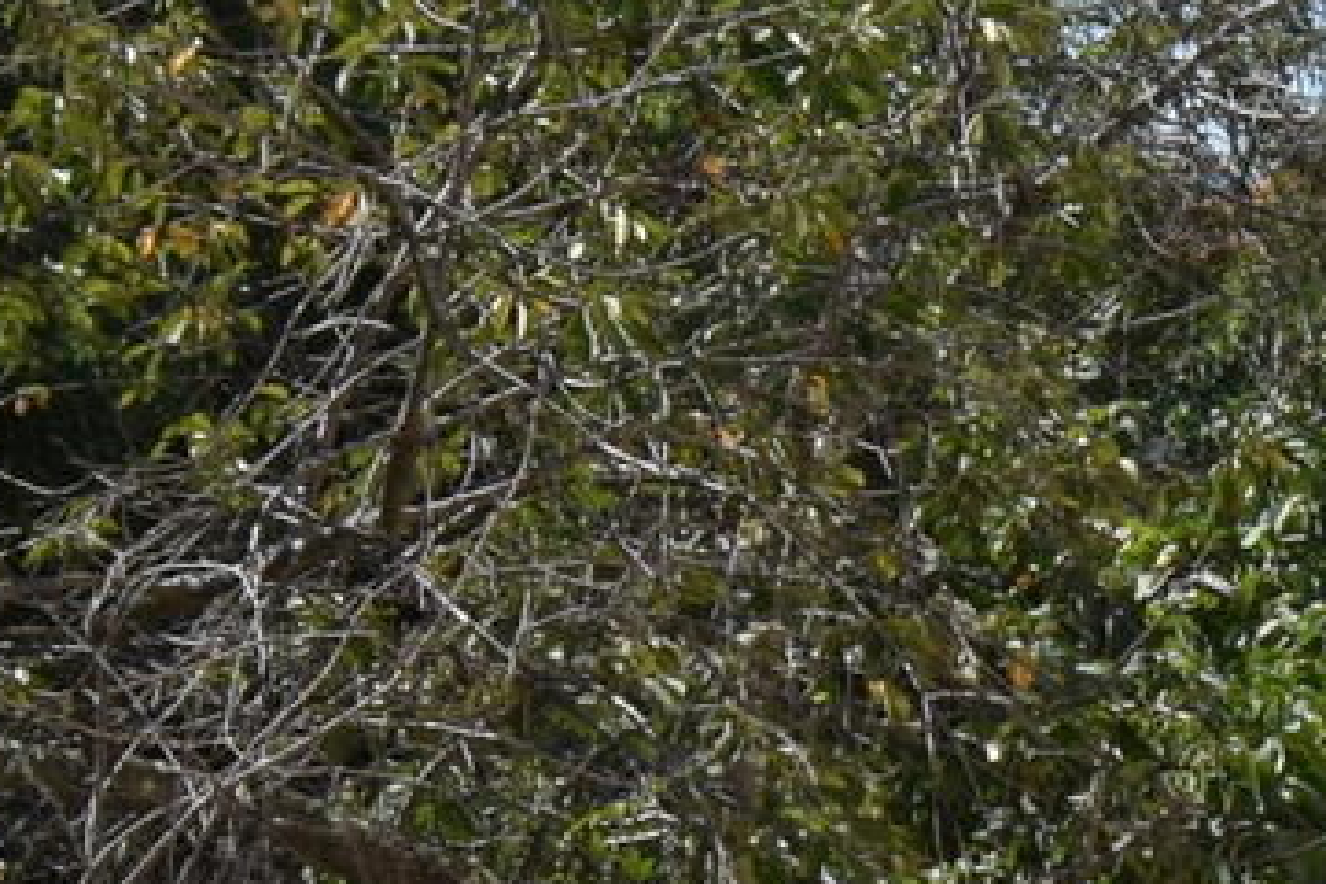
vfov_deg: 13.4
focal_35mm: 100
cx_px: 1241
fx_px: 3683
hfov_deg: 19.9
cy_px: 998
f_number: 10
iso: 200
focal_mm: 10
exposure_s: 1/400
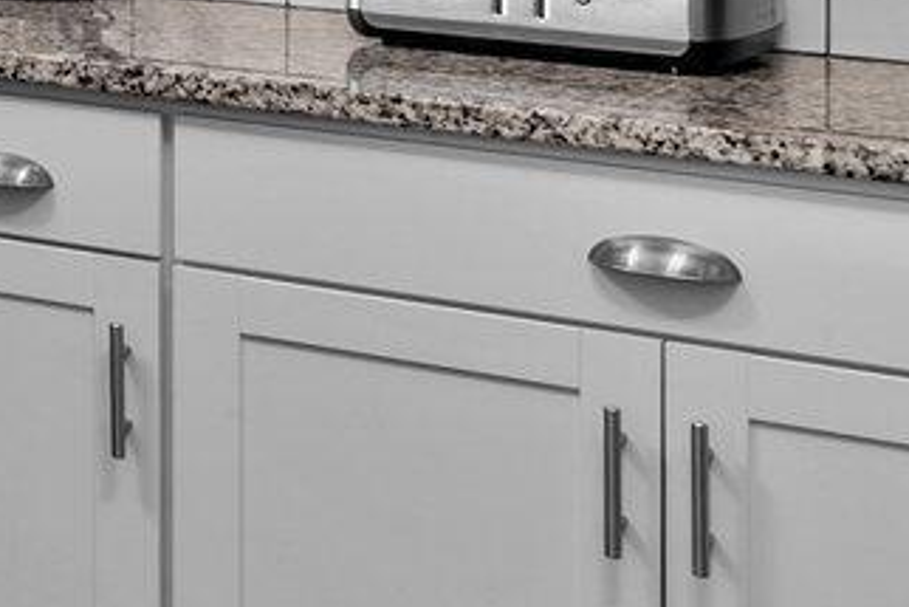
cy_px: -332
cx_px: -1824
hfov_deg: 11.3
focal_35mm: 108
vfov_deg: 12.1
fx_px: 2728
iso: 100
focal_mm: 17
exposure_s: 1.3
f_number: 7.1
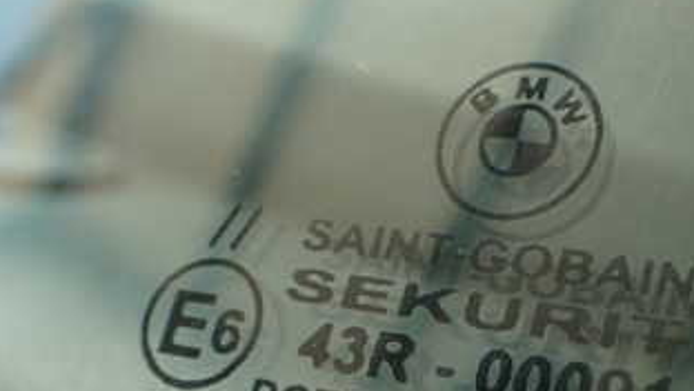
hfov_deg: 31.2
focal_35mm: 67
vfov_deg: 17.6
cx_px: 449
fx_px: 1234
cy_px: 400
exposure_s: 1/80
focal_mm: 5.79
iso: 100
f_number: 2.4
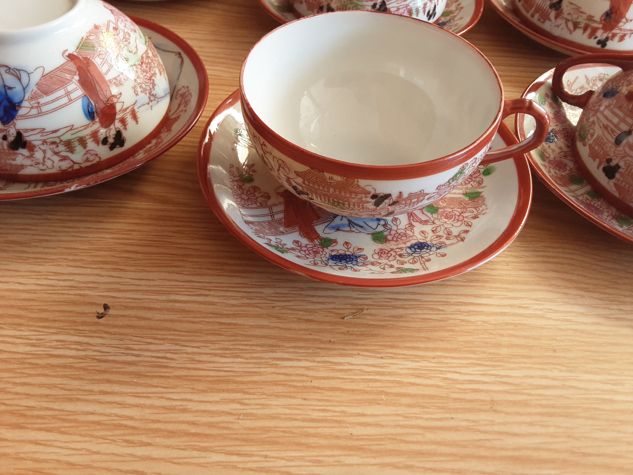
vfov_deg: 49.7
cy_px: 238
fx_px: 512
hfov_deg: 63.4
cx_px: 316
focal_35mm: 28
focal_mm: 2.9
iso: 64
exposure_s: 1/100
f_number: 1.9
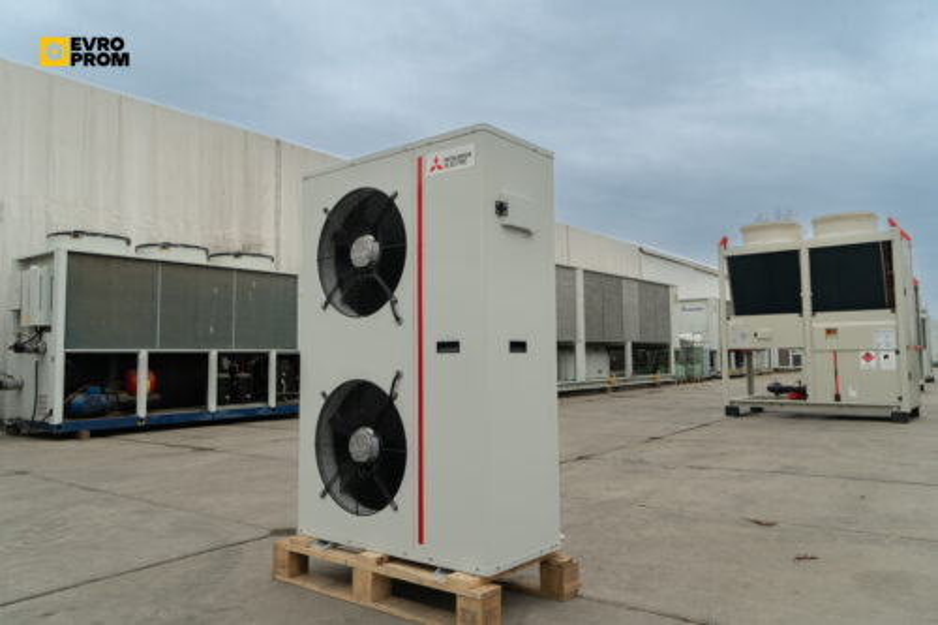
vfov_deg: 49.5
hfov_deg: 69.4
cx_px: 469
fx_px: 677
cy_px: 312
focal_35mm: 26
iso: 250
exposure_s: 1/125
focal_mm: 26
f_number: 8
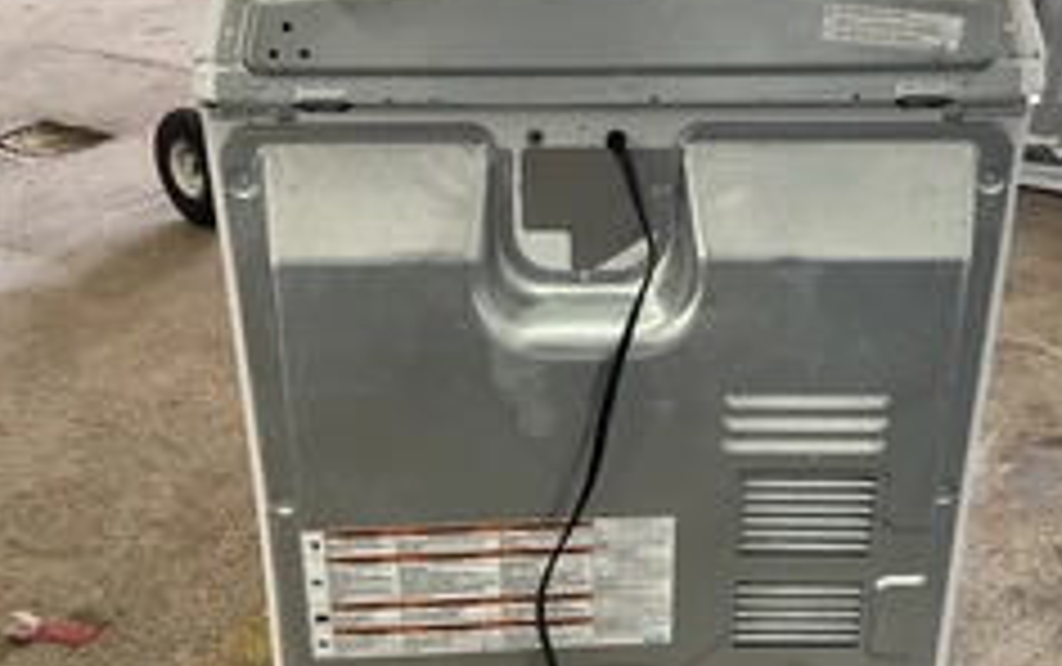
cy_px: 428
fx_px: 1506
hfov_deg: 38.8
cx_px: 608
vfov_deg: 24.8
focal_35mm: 52
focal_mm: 3
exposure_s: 1/60
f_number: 1.8
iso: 50
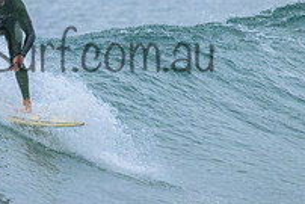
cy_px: 37
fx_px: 15091
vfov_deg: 0.8
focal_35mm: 1780
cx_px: 54
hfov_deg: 1.2
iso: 2500
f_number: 11
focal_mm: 620
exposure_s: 1/1250
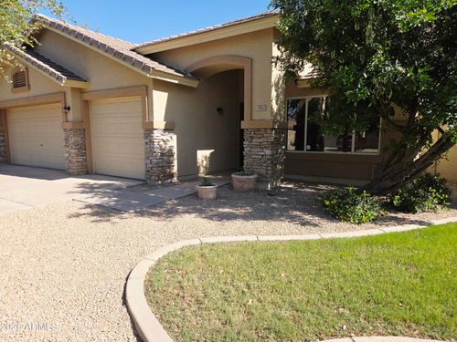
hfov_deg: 73.9
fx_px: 304
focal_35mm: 23
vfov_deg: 58.9
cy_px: 171
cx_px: 228
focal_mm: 5.4
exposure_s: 1/1250
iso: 25
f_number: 1.8
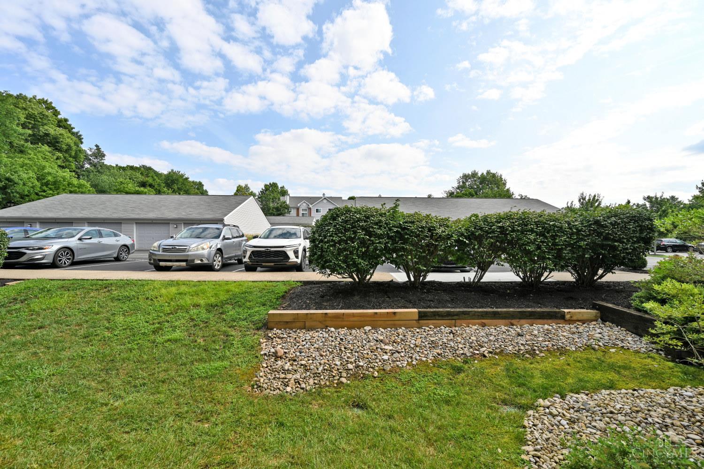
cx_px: 352
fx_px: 274
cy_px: 234
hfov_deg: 104.3
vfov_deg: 81.2
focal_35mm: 14
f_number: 9
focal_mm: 14
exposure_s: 1/200
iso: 100
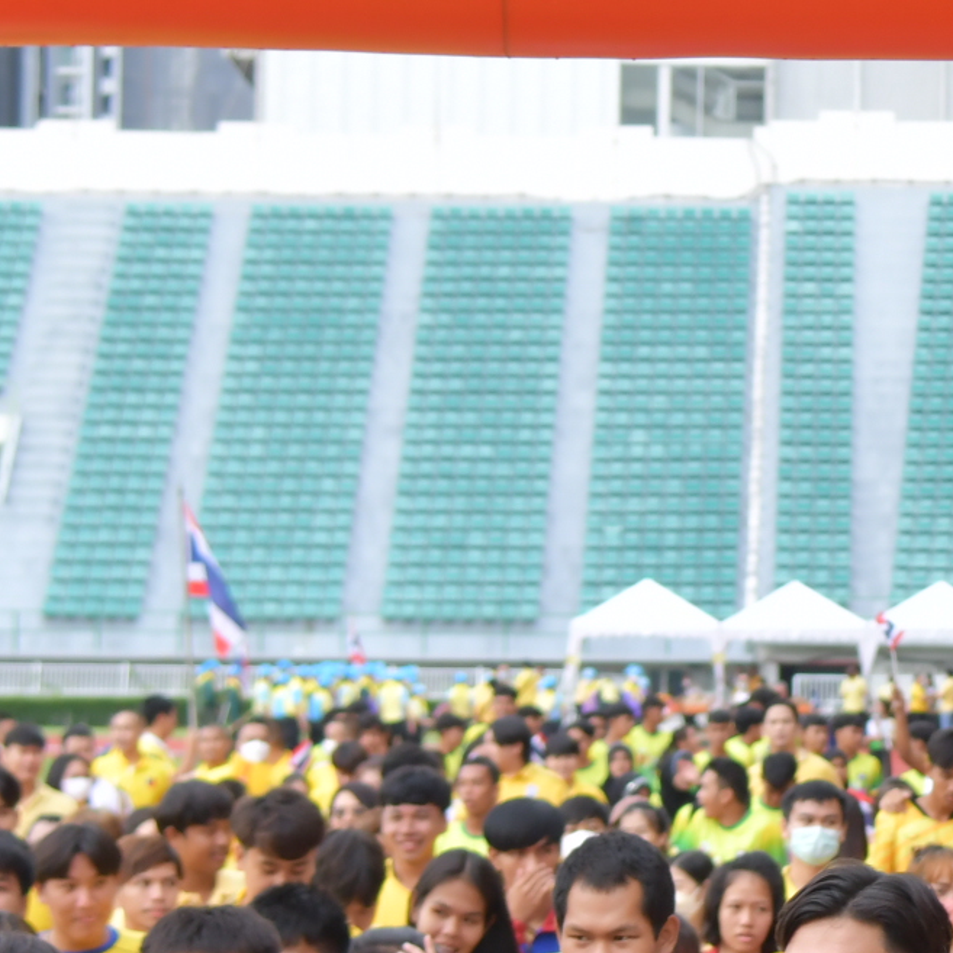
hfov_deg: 7.4
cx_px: 1044
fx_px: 7320
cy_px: 371
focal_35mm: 235
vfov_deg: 7.4
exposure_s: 1/250
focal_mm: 44
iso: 200
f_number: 4
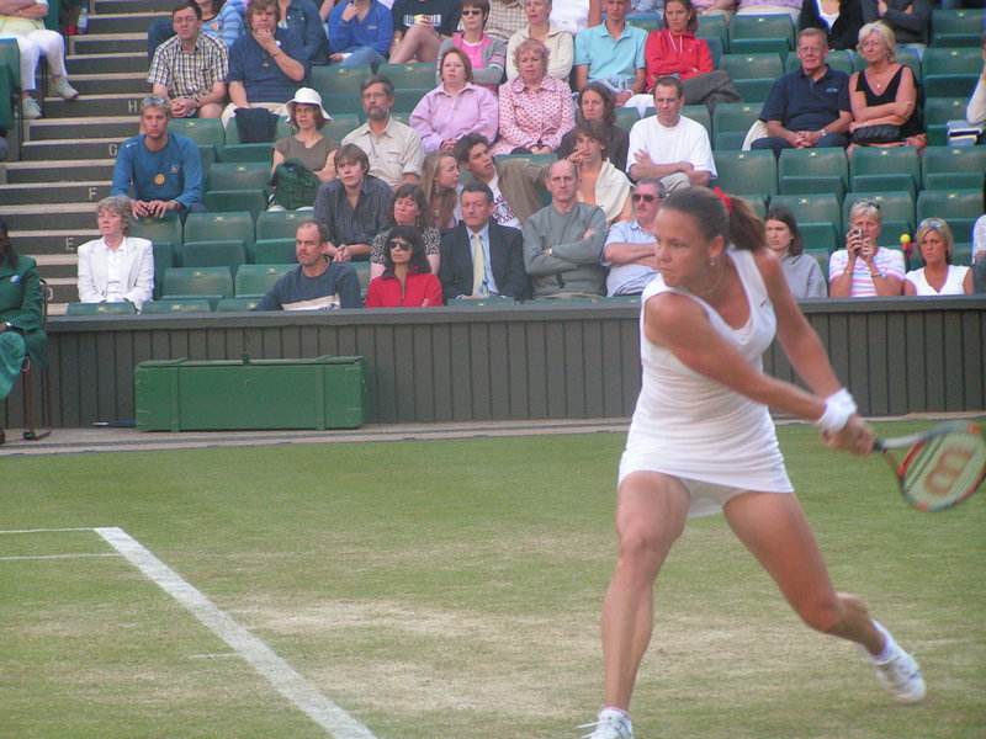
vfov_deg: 7.5
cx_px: 493
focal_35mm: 198
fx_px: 5640
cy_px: 370
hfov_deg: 10.0
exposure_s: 1/200
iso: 125
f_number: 3.2
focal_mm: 32.9
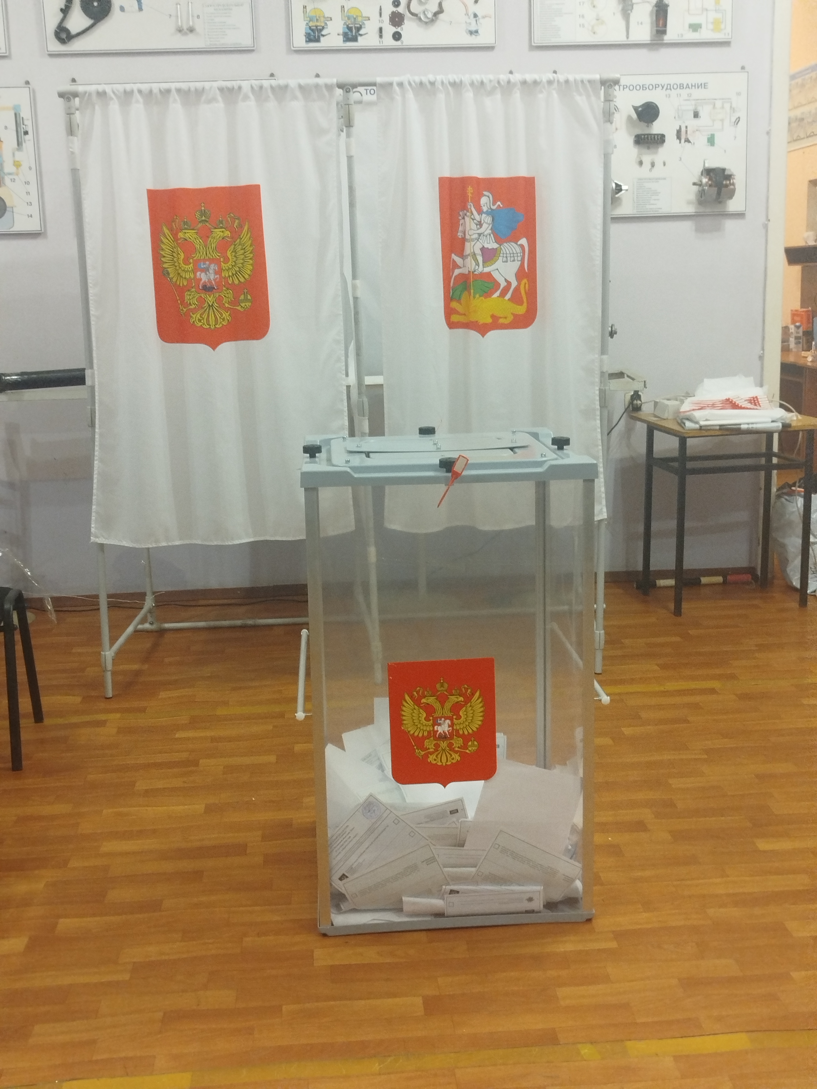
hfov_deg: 37.7
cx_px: 408
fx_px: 1196
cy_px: 544
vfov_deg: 49.0
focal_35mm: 38
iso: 640
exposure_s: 1/25
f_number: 1.7
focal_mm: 5.31
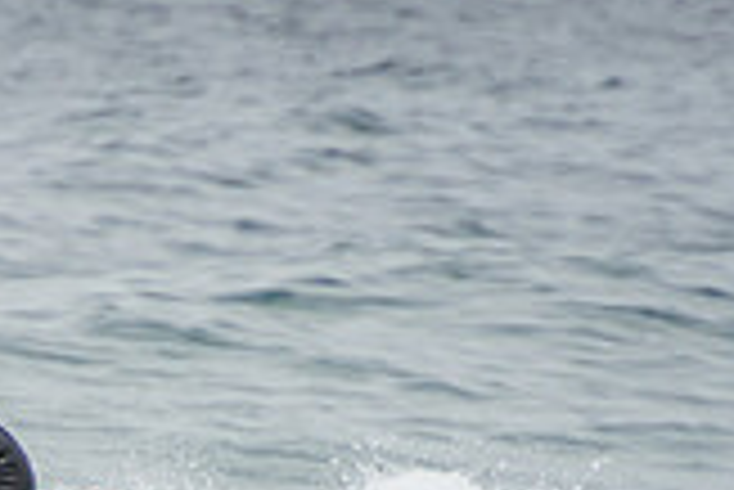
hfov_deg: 1.0
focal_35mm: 2077
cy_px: 766
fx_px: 42384
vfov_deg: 0.7
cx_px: 0
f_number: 5.6
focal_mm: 390
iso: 250
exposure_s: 1/1600
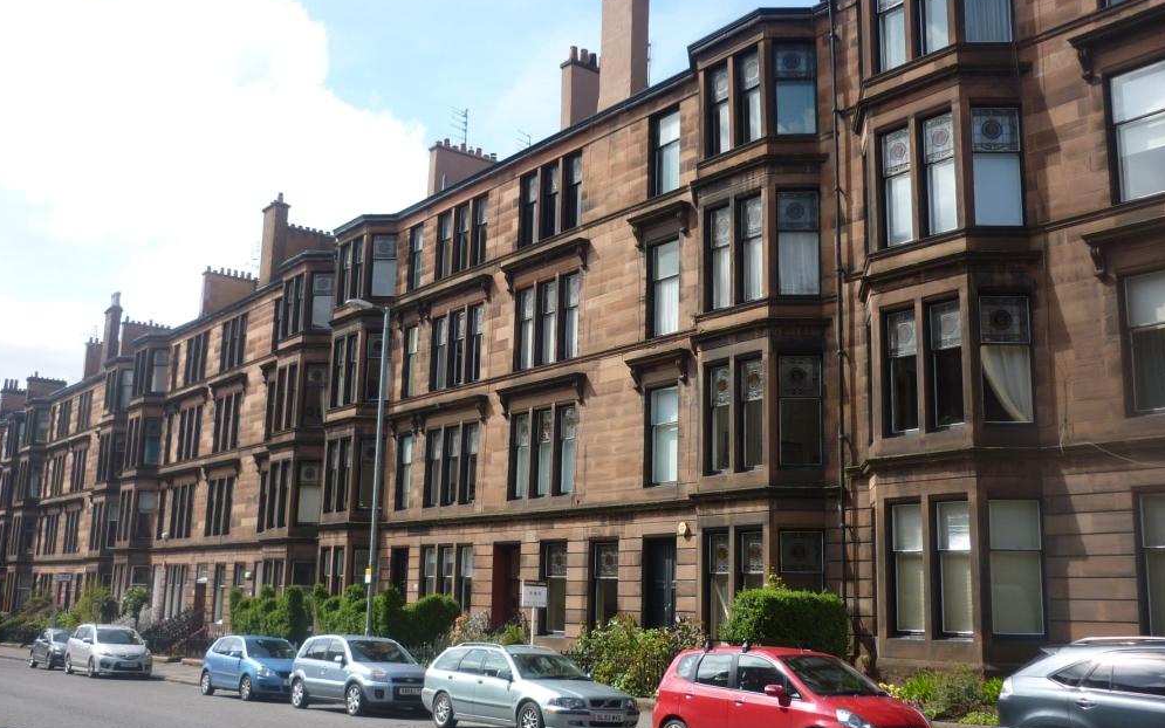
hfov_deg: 54.0
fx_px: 1143
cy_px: 339
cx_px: 588
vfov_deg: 35.3
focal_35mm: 36
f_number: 2.8
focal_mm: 5.5
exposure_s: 1/800
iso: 80
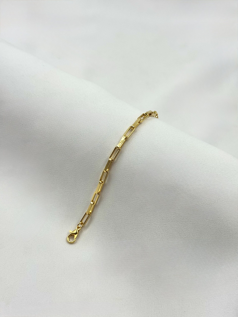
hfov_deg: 30.3
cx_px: 119
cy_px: 158
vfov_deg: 39.7
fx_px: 440
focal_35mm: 48
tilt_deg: -45.5
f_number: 1.78
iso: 64
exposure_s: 1/900
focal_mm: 6.76
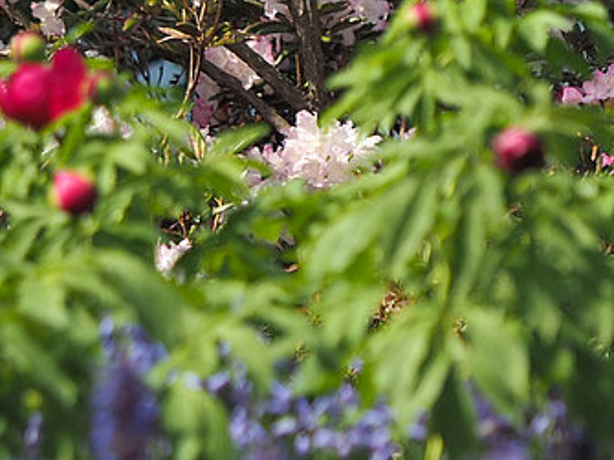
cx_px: 467
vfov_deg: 3.4
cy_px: -116
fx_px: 7624
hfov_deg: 4.6
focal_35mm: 430
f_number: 2.8
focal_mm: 60
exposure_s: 1/5000
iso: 400
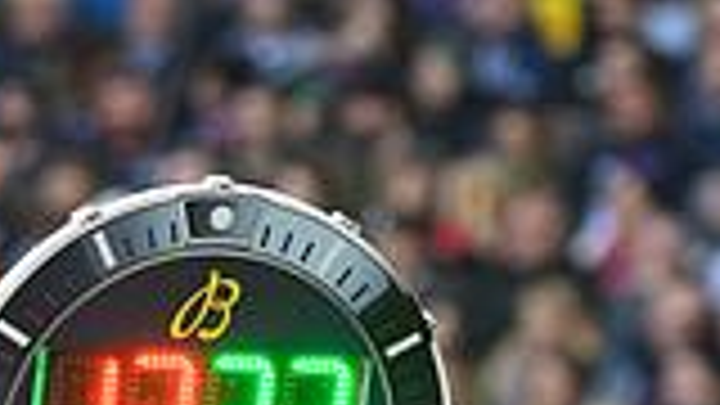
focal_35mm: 2248
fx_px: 42918
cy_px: 1018
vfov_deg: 0.5
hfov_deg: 1.0
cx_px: 231
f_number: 3.5
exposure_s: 1/1250
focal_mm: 400
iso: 4000
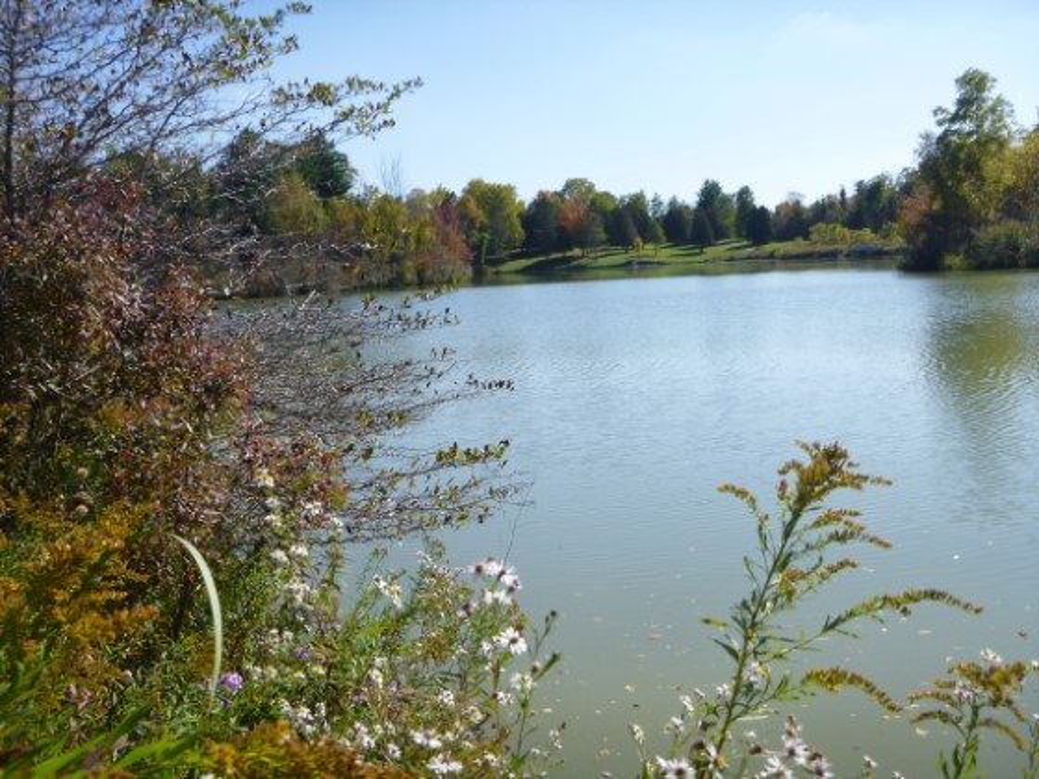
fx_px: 1321
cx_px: 520
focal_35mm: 44
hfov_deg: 42.9
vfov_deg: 32.9
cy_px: 390
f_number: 4.7
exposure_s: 1/400
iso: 100
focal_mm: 7.9
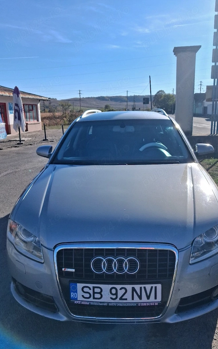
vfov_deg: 64.7
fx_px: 276
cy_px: 176
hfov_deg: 43.1
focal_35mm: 29
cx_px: 119
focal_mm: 4
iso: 25
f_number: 1.8
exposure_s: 1/1000
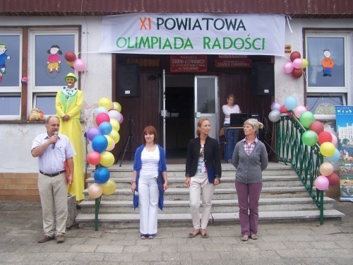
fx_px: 388
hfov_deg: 49.0
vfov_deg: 37.7
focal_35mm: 38
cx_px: 176
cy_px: 132
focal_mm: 6.3
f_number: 2.8
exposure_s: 1/320
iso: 80
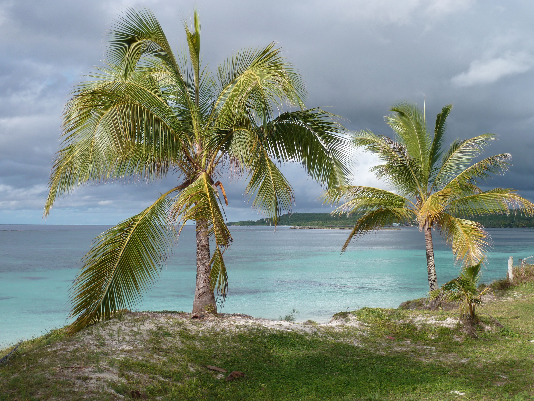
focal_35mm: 44
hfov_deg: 42.9
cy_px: 200
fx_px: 679
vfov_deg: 32.9
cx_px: 267
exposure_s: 1/500
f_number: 3.7
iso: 80
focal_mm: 7.3
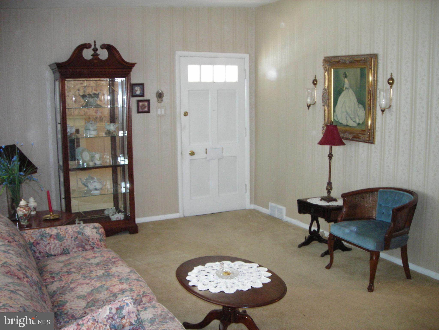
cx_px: 220
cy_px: 165
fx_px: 482
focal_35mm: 38
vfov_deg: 37.7
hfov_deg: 49.0
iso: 200
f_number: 3.2
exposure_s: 1/19.2
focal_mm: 6.3
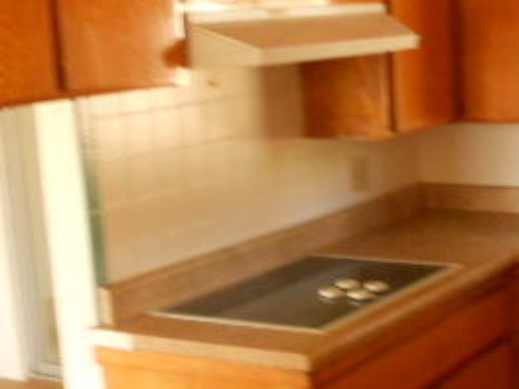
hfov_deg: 24.8
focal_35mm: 78
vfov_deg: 18.8
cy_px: 274
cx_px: 379
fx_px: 1169
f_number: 3.5
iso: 400
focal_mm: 5.8
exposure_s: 1/40
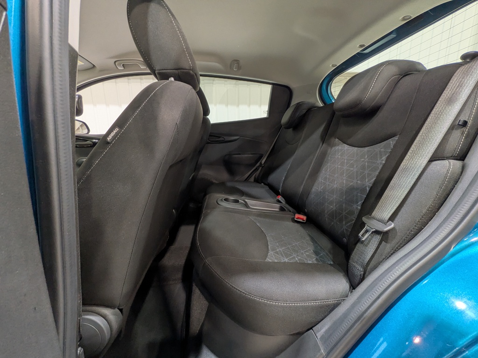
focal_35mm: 14
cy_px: 179
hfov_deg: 102.1
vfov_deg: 85.7
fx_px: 193
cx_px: 239
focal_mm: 1.83
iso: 68
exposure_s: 1/24
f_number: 2.2
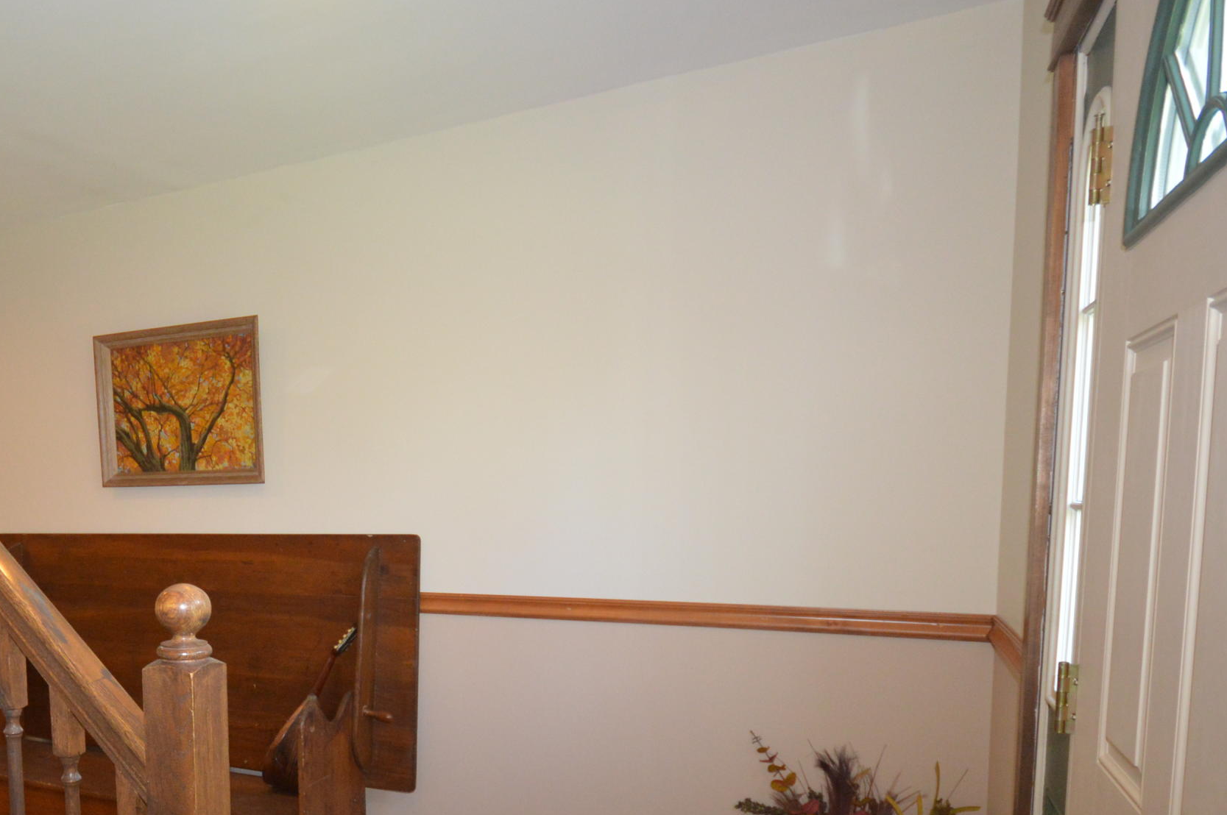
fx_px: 919
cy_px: 585
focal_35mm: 27
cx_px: 250
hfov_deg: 62.0
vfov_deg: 46.5
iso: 1100
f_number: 4
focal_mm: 10
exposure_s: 1/60
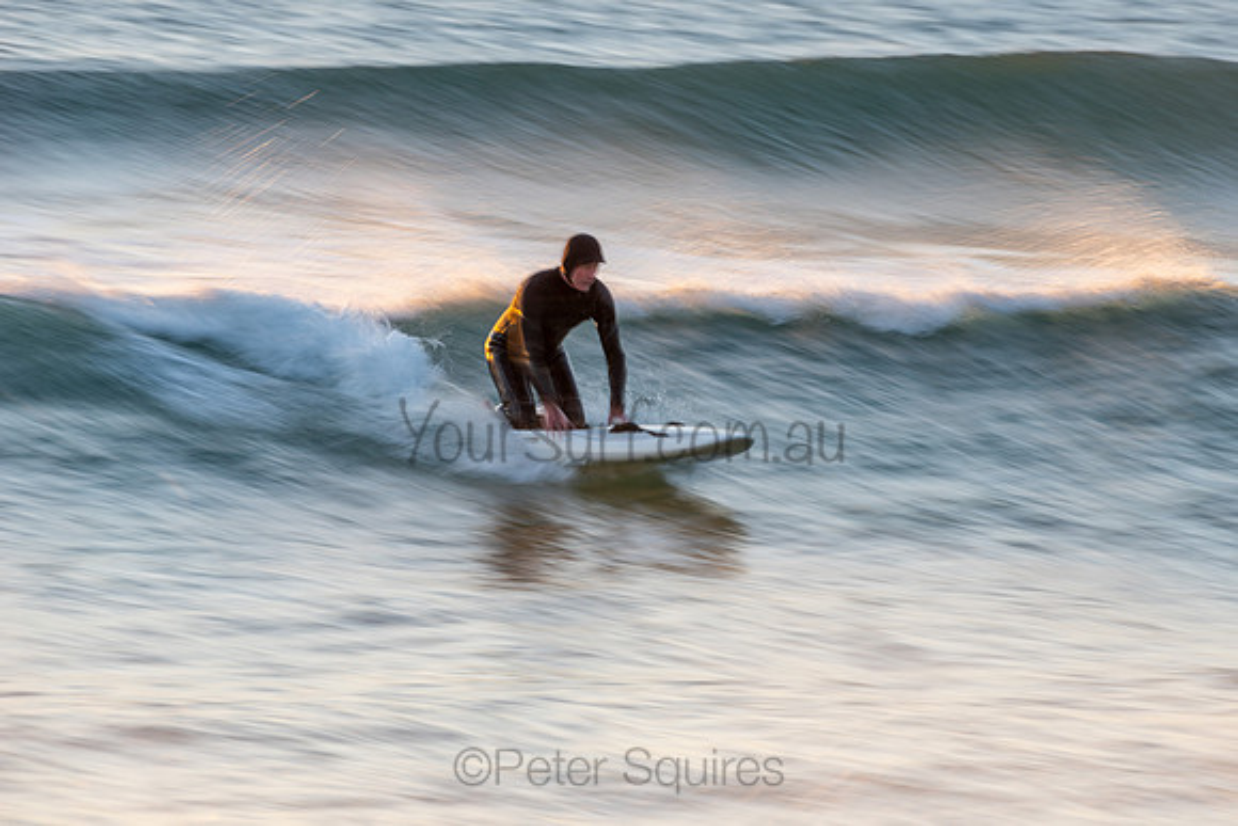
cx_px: 619
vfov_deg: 2.8
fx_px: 17198
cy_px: 413
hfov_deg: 4.1
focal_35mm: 500
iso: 64
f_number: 14
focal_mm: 500
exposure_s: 1/13
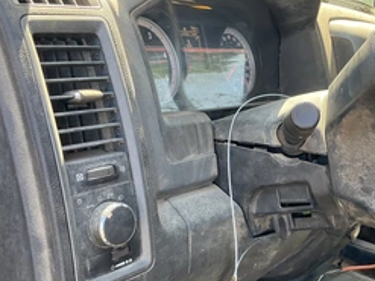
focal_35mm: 47
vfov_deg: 30.7
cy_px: 182
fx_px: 509
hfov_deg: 39.9
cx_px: 255
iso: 40
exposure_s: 1/122
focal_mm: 3
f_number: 1.8
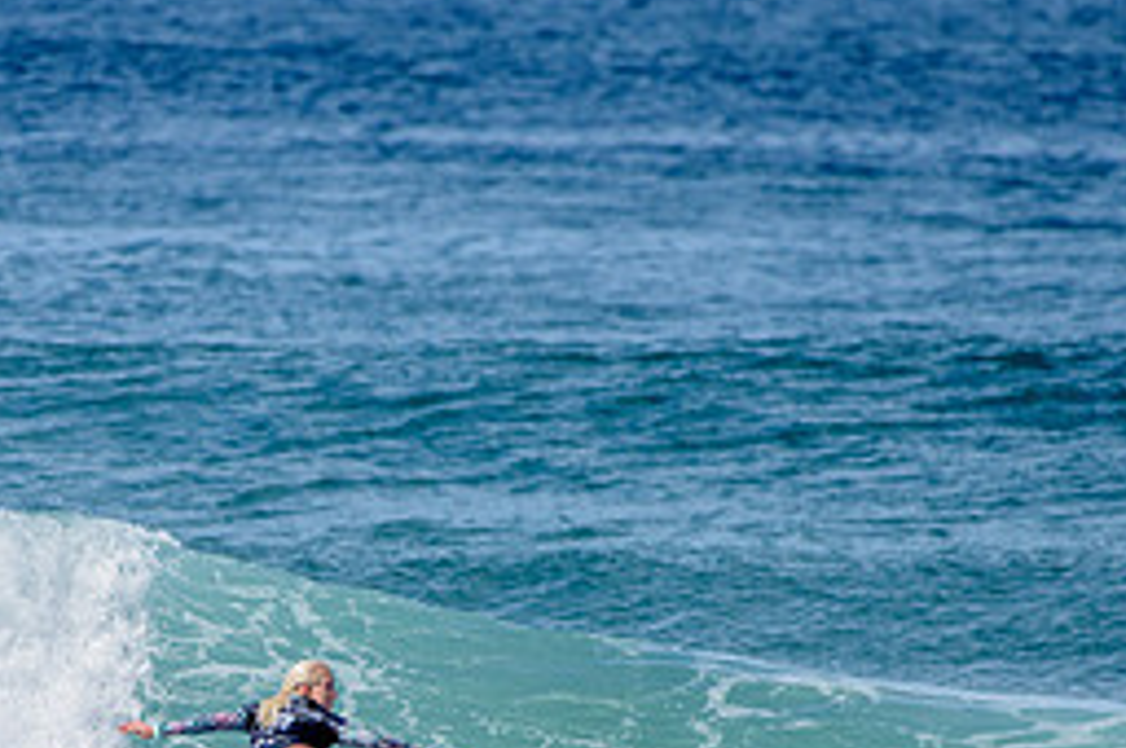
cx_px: 242
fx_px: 35455
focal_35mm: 1135
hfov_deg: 1.8
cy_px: 816
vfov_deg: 1.2
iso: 250
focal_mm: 500
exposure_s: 1/2500
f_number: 6.3
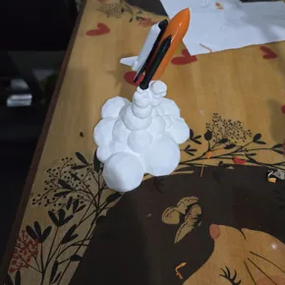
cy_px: 109
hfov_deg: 57.3
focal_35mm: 28
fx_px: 261
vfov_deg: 56.7
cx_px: 140
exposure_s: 1/100
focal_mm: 6.3
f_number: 1.7
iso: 1250
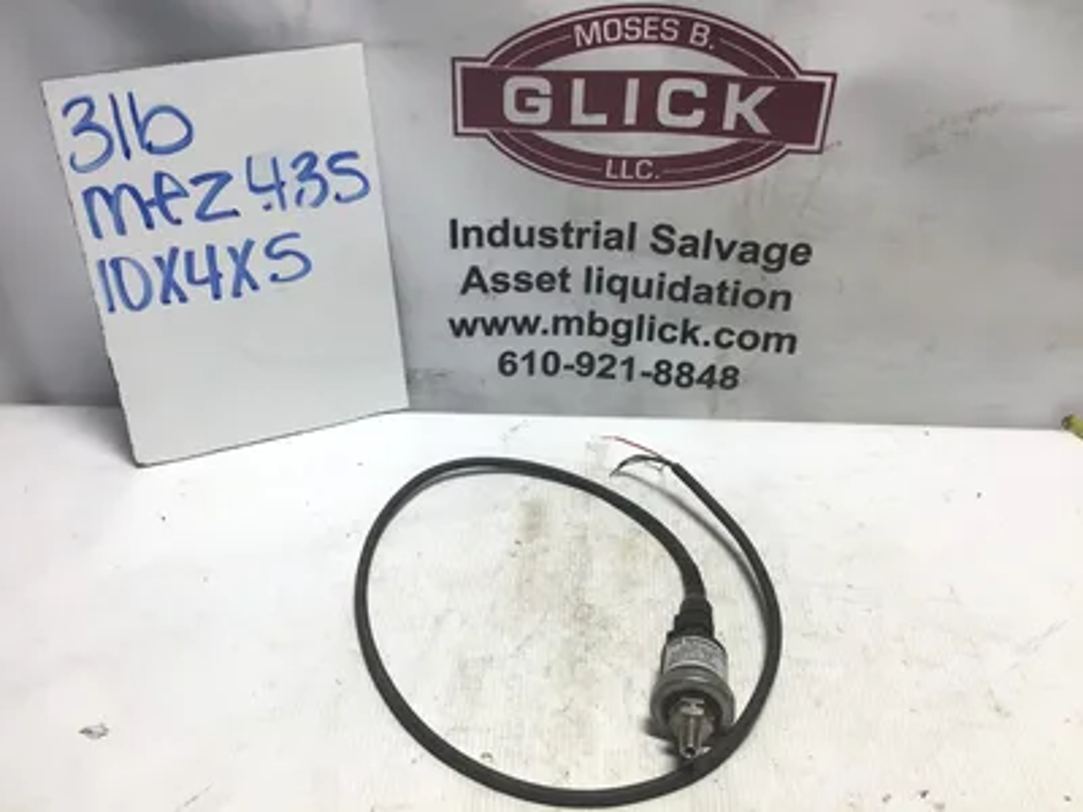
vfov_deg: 45.4
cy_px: 406
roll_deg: -3.0
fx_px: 970
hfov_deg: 58.4
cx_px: 542
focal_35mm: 31
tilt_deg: -32.6
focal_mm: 3.3
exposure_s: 1/142
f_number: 2.4
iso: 25
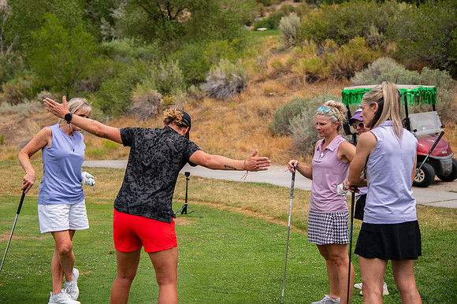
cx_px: 229
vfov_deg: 21.6
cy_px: 145
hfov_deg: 32.0
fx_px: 796
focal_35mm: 63
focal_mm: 58
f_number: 4
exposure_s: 1/2500
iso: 200
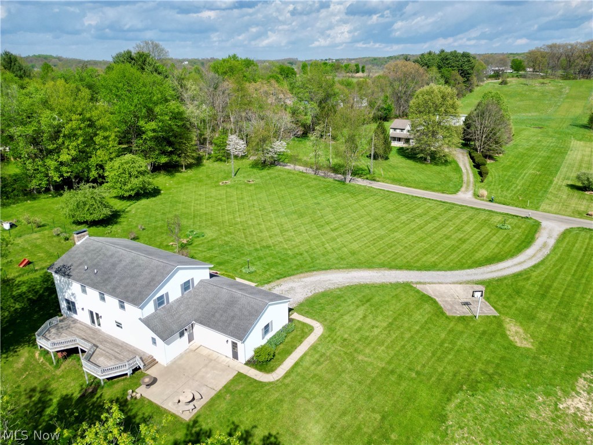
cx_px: 296
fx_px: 411
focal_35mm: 24
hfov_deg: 71.6
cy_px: 222
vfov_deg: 56.8
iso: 110
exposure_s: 1/3200
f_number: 1.7
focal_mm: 6.72
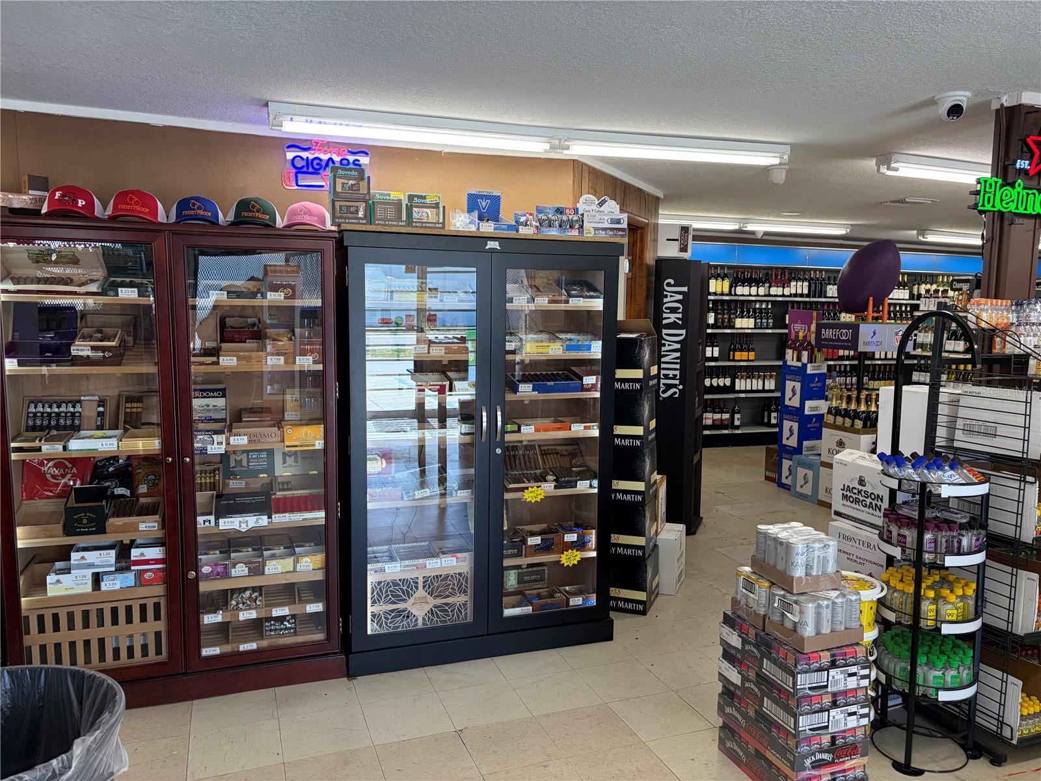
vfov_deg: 53.1
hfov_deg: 67.3
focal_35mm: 26
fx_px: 782
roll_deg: +0.0
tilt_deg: -6.3
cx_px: 520
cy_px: 390
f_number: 1.6
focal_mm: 5.96
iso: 100
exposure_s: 1/219
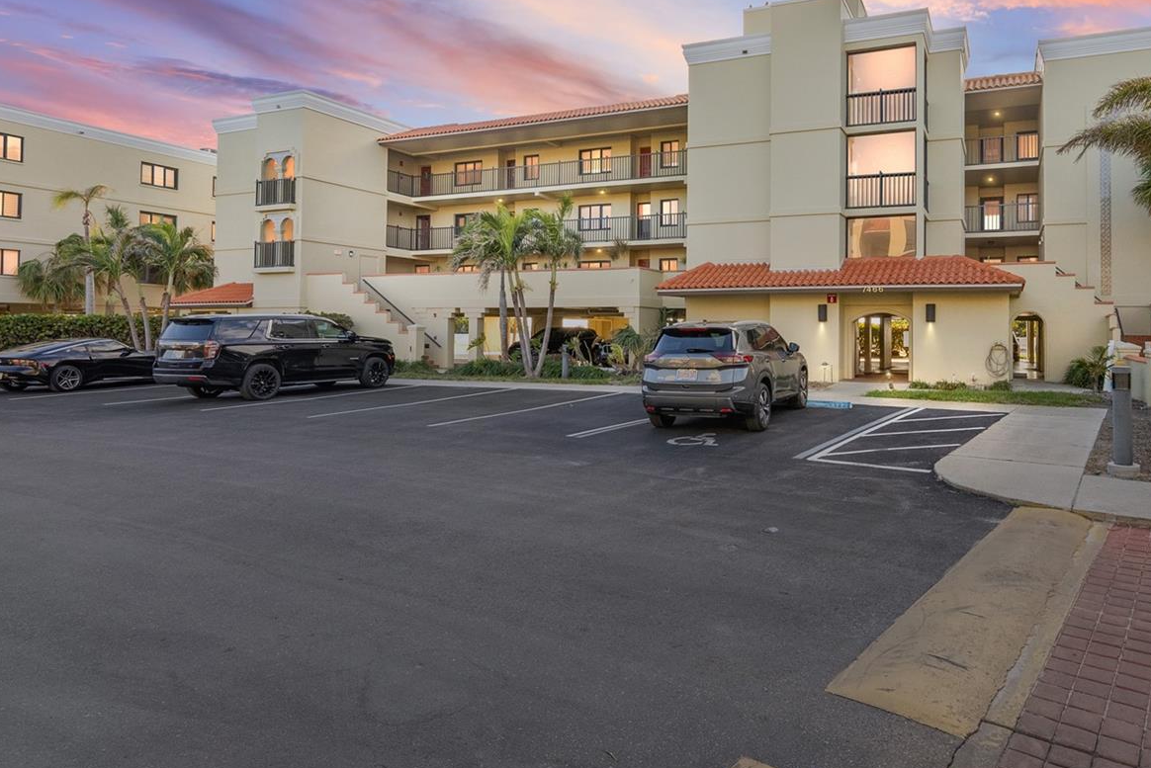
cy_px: 313
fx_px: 726
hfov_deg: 75.1
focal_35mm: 23
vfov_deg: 55.4
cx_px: 738
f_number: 10
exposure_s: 1/1000
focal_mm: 16.5
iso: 1600
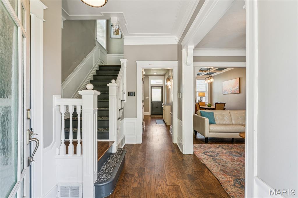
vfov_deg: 73.7
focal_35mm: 16
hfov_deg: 96.8
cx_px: 149
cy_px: 99
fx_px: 132
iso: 320
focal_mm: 16
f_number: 13
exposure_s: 1/8
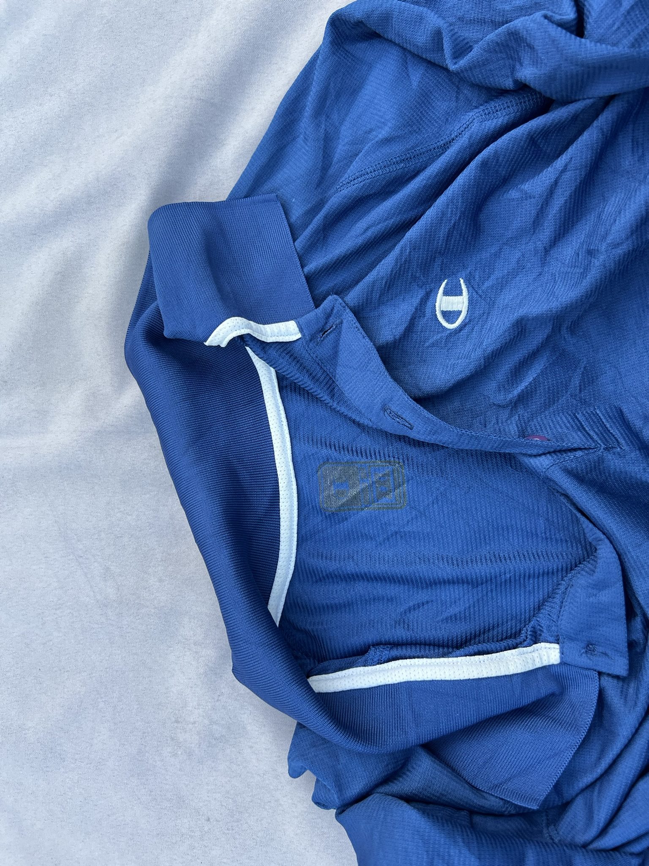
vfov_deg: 67.3
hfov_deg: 53.1
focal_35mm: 26
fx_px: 650
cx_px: 324
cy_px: 433
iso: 64
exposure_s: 1/121
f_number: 1.5
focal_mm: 5.7
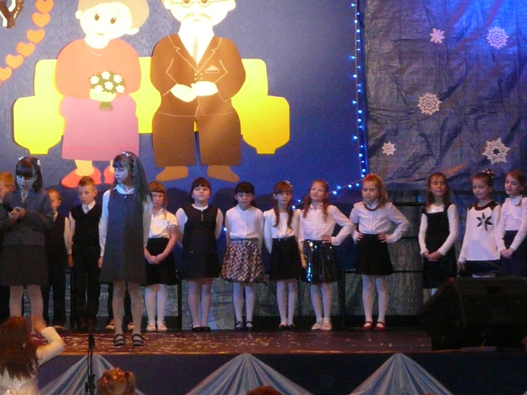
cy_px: 132
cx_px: 53
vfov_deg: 12.8
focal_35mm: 116
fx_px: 1766
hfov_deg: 16.7
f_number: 3.2
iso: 320
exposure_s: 1/40
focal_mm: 7.5
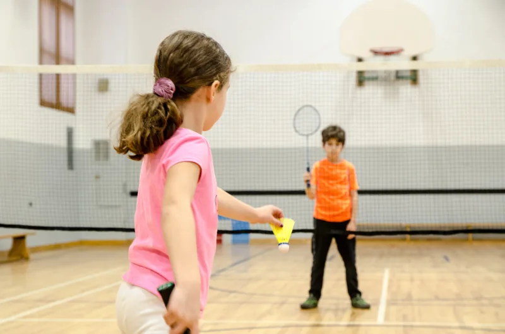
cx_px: 252
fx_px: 1050
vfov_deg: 18.1
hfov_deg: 27.0
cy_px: 167
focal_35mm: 75
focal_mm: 50
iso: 500
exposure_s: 1/50
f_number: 4
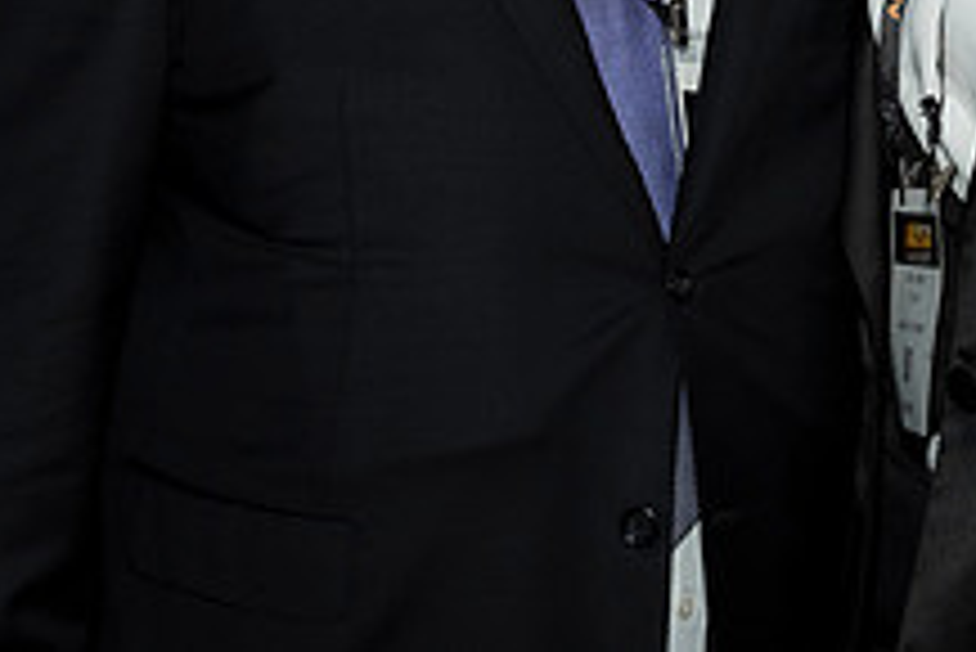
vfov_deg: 9.2
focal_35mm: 147
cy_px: -214
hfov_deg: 13.9
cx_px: 778
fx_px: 3988
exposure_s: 1/125
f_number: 5.6
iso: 800
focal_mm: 55
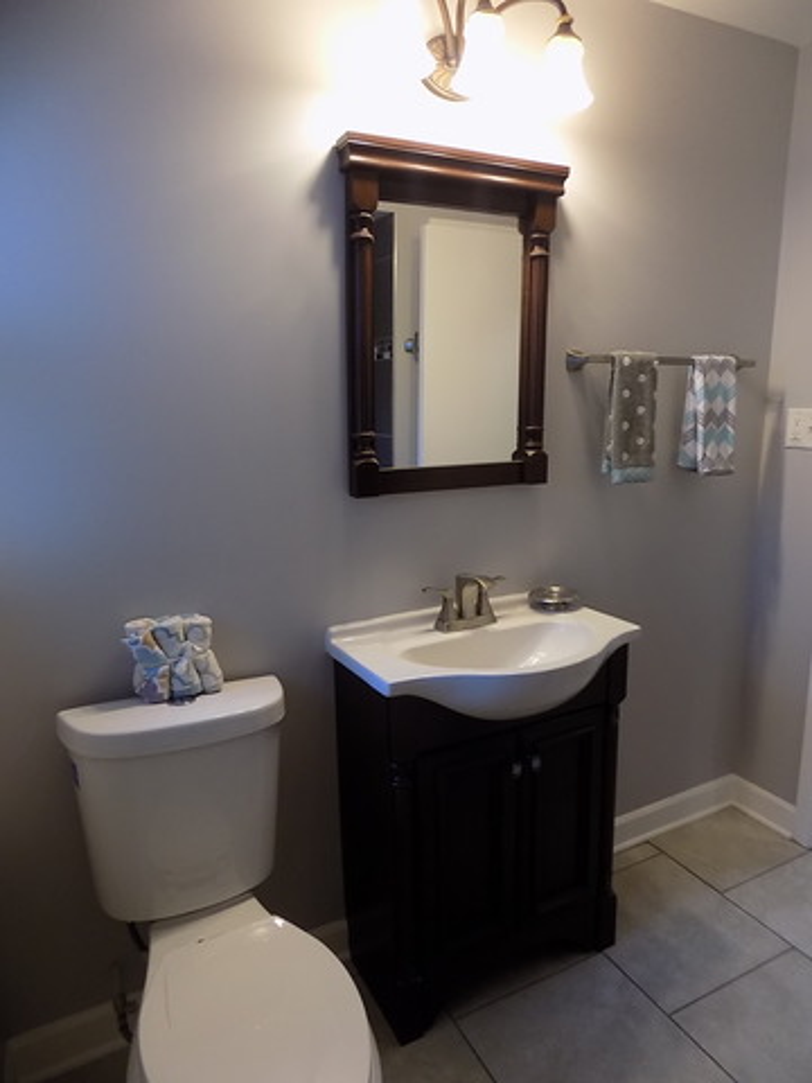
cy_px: 542
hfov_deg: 58.9
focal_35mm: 23
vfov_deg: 73.9
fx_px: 719
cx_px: 406
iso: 160
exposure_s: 1/30
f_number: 3.1
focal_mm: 4
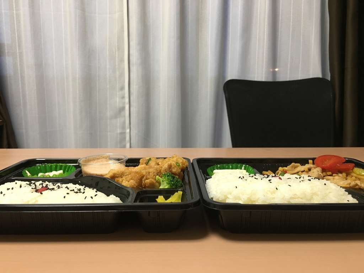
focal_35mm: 29
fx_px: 305
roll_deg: +0.1
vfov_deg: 48.2
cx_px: 182
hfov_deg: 61.7
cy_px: 136
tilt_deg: -7.9
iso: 125
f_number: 2.2
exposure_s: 1/30
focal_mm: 4.15
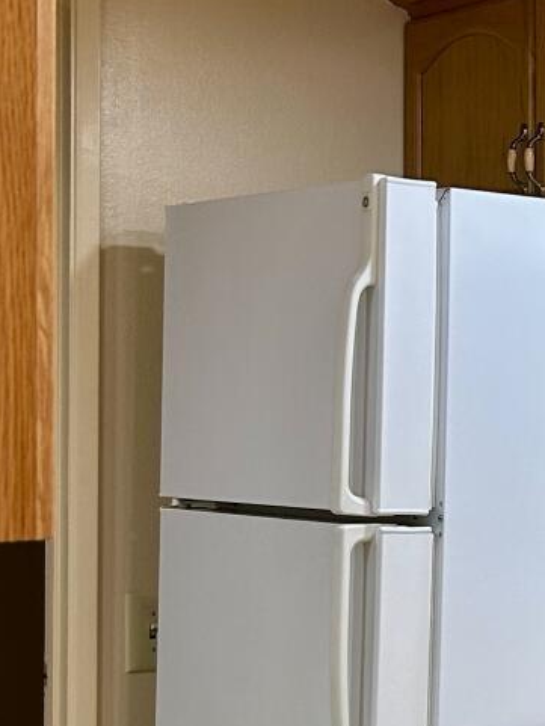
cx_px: 980
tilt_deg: -2.7
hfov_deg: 12.5
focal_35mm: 108
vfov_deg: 18.1
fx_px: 2266
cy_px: 507
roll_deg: -0.2
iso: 64
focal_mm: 5.7
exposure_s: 1/60
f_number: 1.5
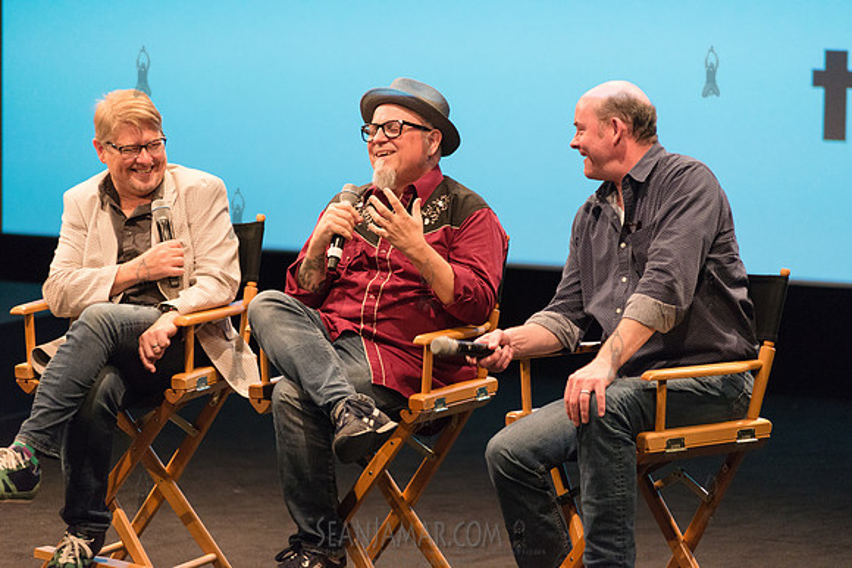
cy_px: 284
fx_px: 4379
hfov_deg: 11.1
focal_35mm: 185
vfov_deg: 7.4
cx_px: 426
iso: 4000
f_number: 3.2
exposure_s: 1/200
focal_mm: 185
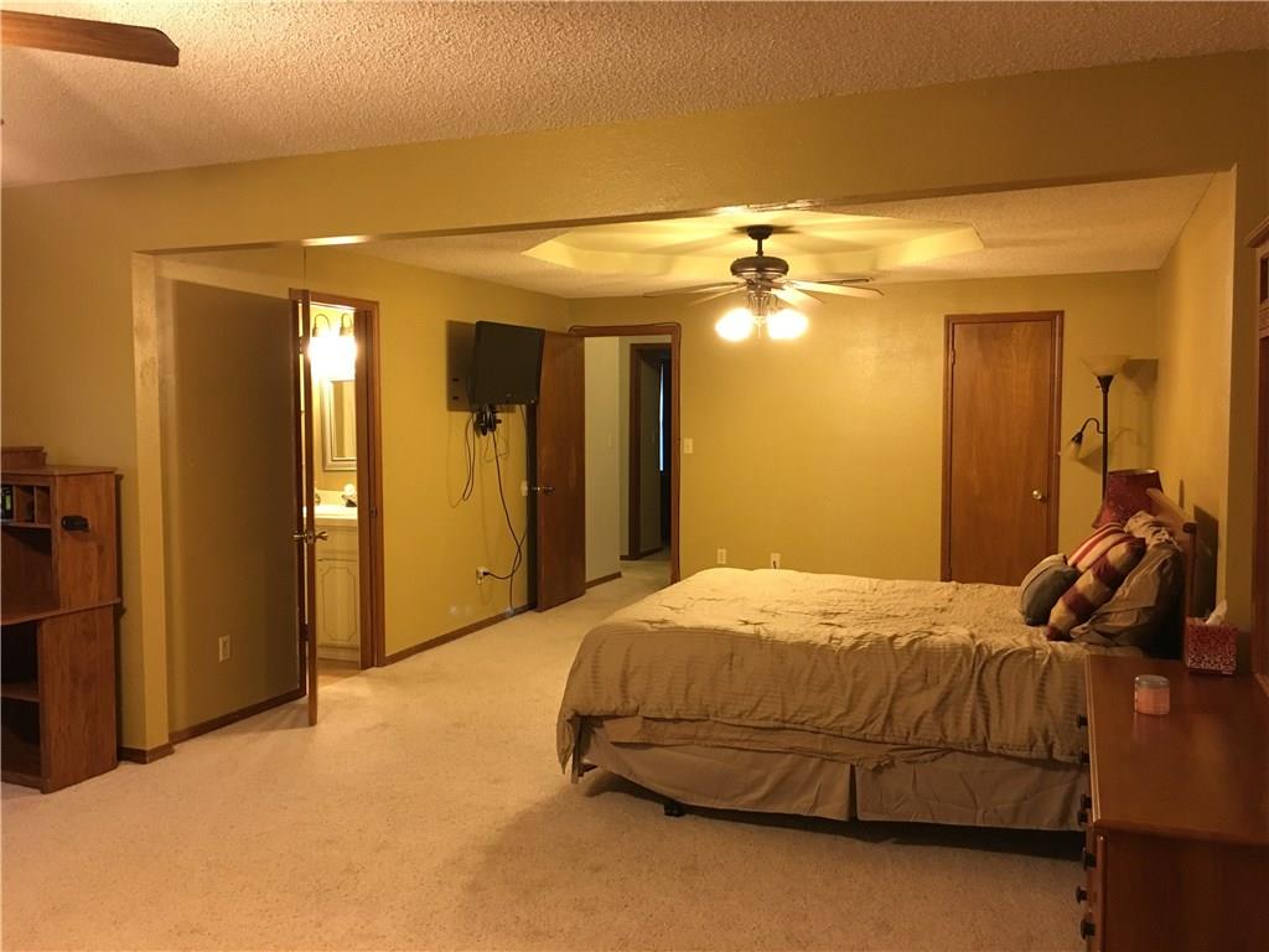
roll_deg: -0.8
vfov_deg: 48.2
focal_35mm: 29
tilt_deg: -2.6
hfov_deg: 61.7
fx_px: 1063
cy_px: 476
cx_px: 634
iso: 200
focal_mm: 4.15
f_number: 2.2
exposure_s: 1/17
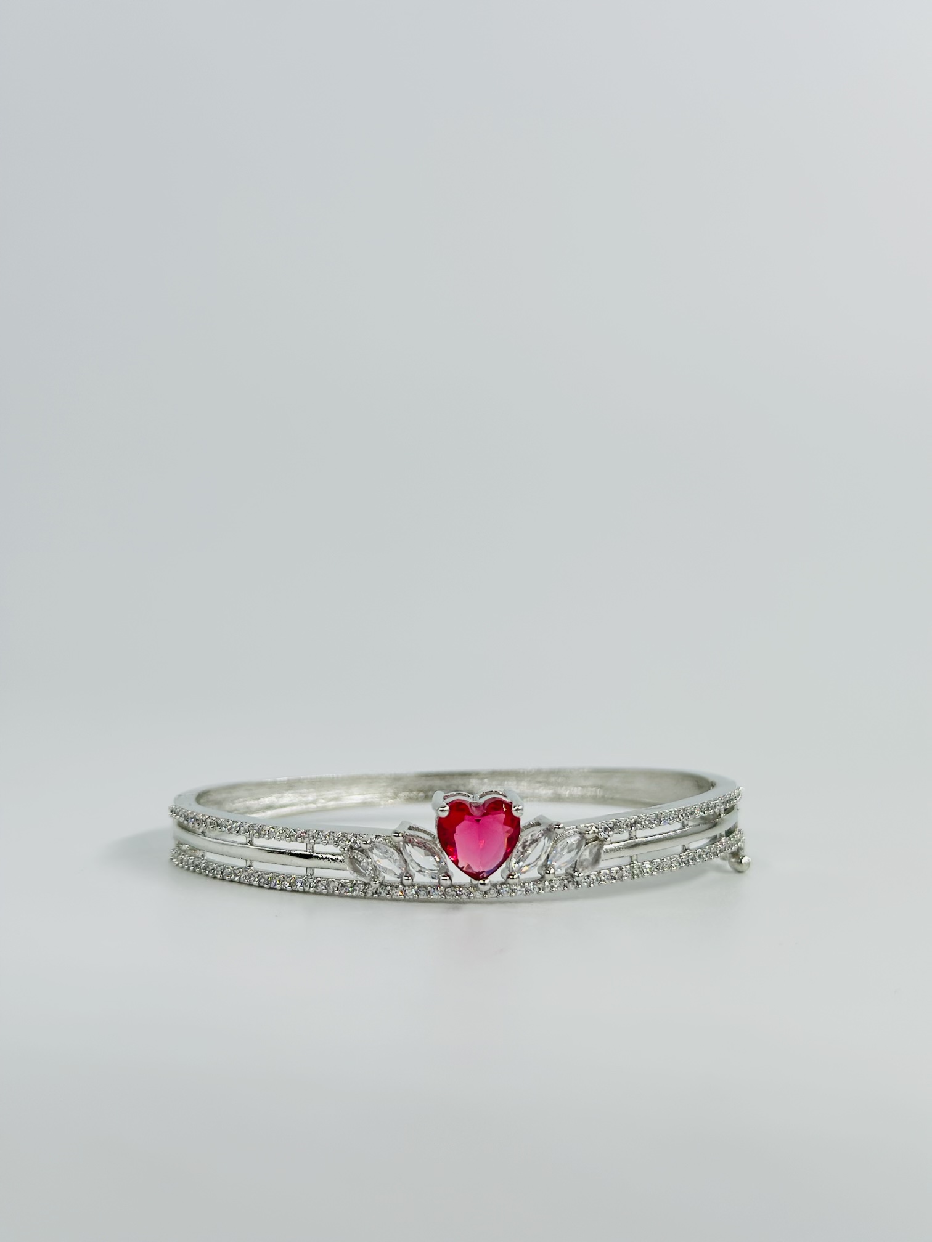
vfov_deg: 39.7
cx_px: 466
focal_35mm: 48
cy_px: 621
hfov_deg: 30.3
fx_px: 1723
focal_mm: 6.86
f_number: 1.78
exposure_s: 1/1517
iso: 80
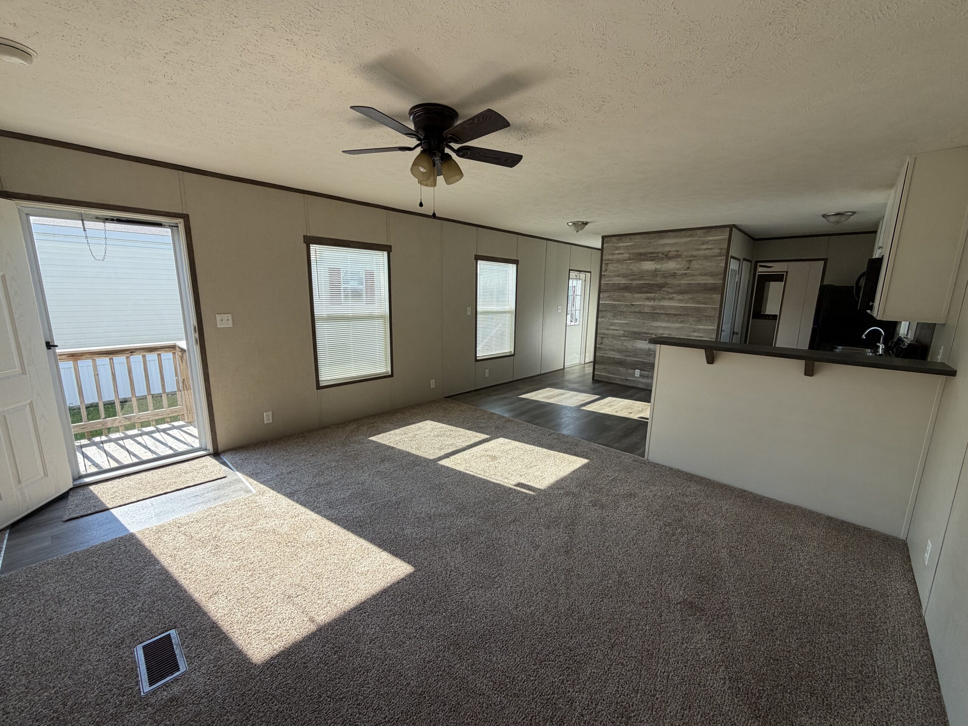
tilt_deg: -10.6
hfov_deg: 102.1
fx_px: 391
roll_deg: -0.6
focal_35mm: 14
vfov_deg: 85.7
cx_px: 484
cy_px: 363
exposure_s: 1/238
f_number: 2.2
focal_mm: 2.22
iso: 40
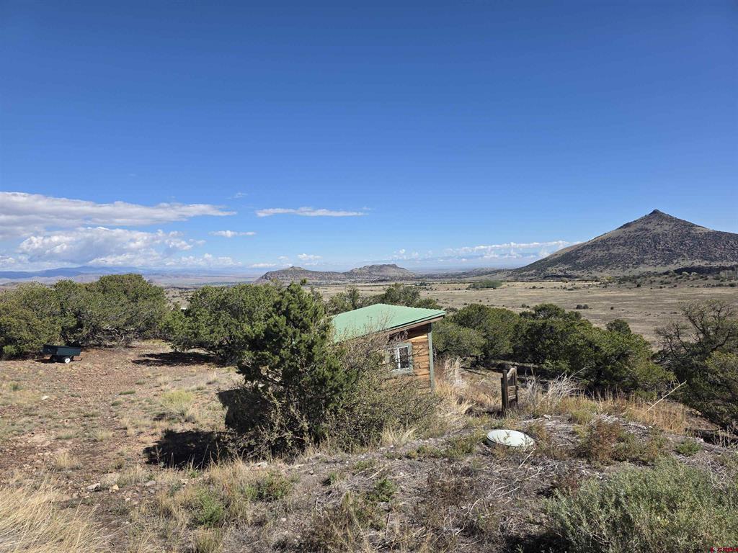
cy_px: 276
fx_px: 490
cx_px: 369
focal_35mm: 23
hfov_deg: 73.9
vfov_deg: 58.9
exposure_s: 1/6809
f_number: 1.7
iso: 80
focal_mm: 6.3
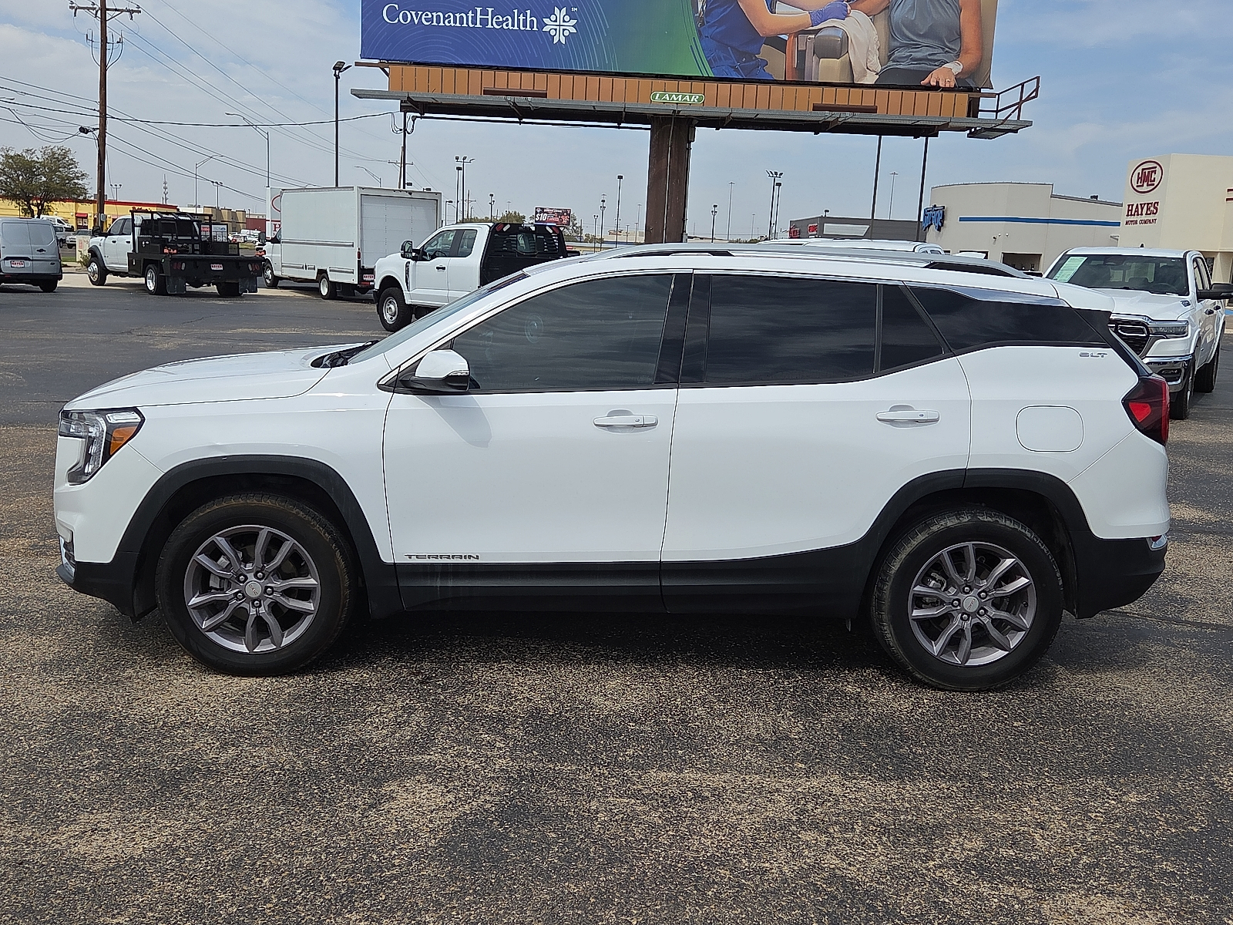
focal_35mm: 32
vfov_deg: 44.2
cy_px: 462
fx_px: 1140
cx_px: 616
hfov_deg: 56.8
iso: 77
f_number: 1.8
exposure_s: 1/10000
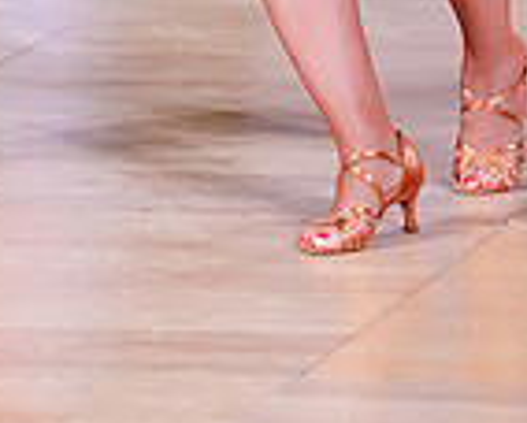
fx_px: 7372
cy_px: -531
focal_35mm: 472
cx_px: 98
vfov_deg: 3.3
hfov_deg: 4.1
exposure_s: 1/400
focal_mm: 123
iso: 2000
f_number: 2.8
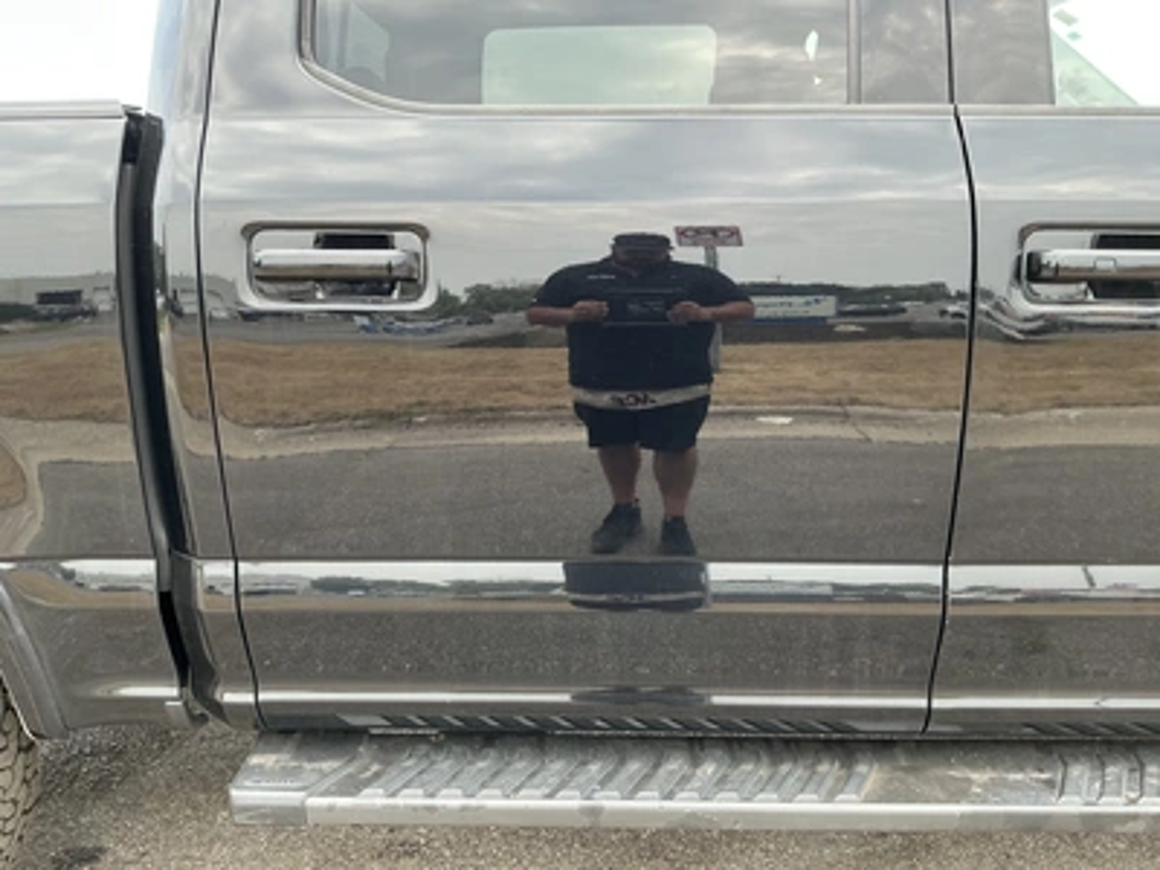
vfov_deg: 49.7
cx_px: 580
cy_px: 435
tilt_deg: -9.9
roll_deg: -0.1
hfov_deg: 63.4
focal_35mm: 28
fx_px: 938
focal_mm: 3
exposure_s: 1/122
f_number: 1.8
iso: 25
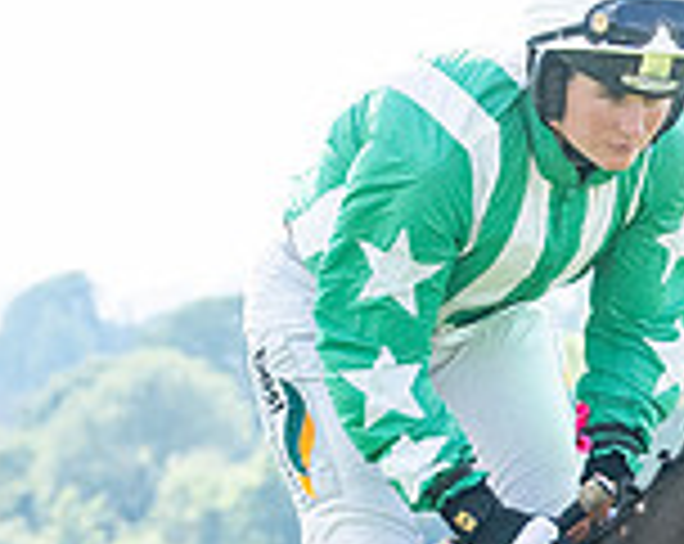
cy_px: 708
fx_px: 15921
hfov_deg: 2.5
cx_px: 451
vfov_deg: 2.0
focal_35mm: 788
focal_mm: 86
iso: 400
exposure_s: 1/1600
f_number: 5
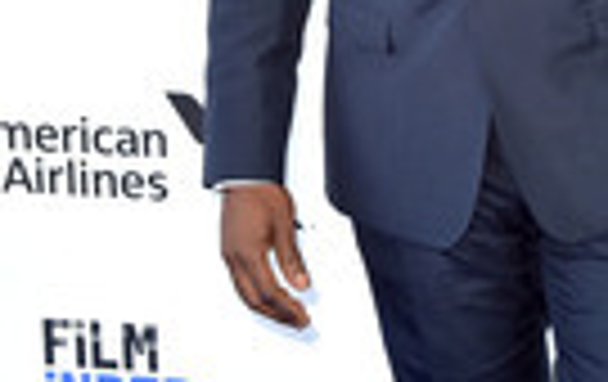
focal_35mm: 211
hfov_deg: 9.9
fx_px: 3504
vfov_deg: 6.2
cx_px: 493
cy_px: 67
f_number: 6.3
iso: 500
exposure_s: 1/320
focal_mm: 70
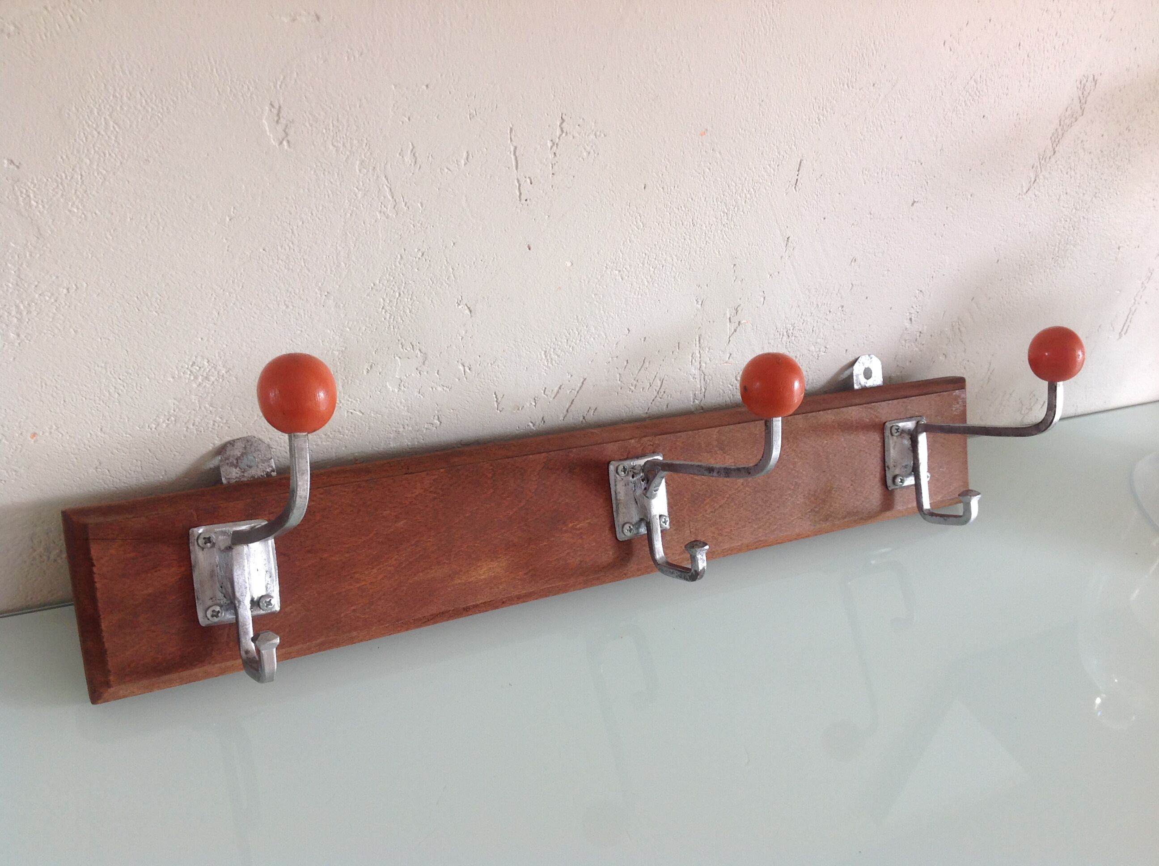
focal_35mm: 35
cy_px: 433
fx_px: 1170
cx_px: 580
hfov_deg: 52.7
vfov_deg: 40.6
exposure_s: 1/20
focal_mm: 4.28
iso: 50
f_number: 2.4
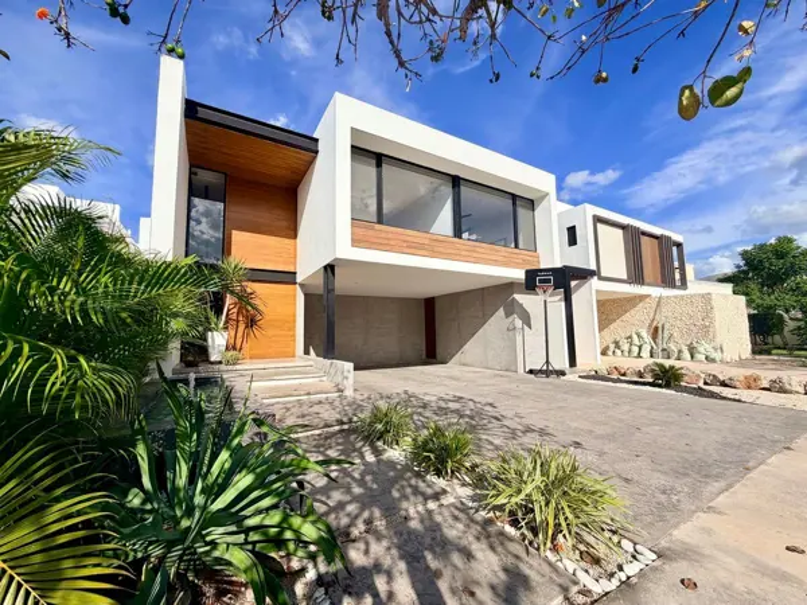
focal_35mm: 14
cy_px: 302
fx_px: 326
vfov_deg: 85.7
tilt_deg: +5.4
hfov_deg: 102.1
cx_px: 404
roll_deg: +1.5
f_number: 2.2
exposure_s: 1/1368
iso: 20
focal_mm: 2.22
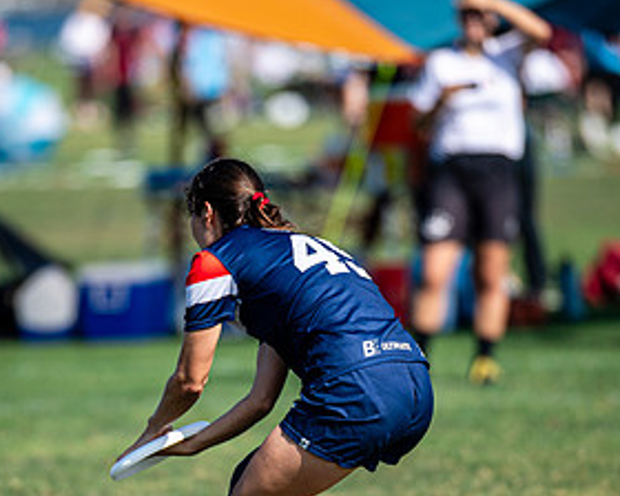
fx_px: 10716
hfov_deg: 3.3
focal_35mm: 584
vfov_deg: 2.7
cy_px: 400
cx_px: 261
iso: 100
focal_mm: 300
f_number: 3.2
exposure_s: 1/1600
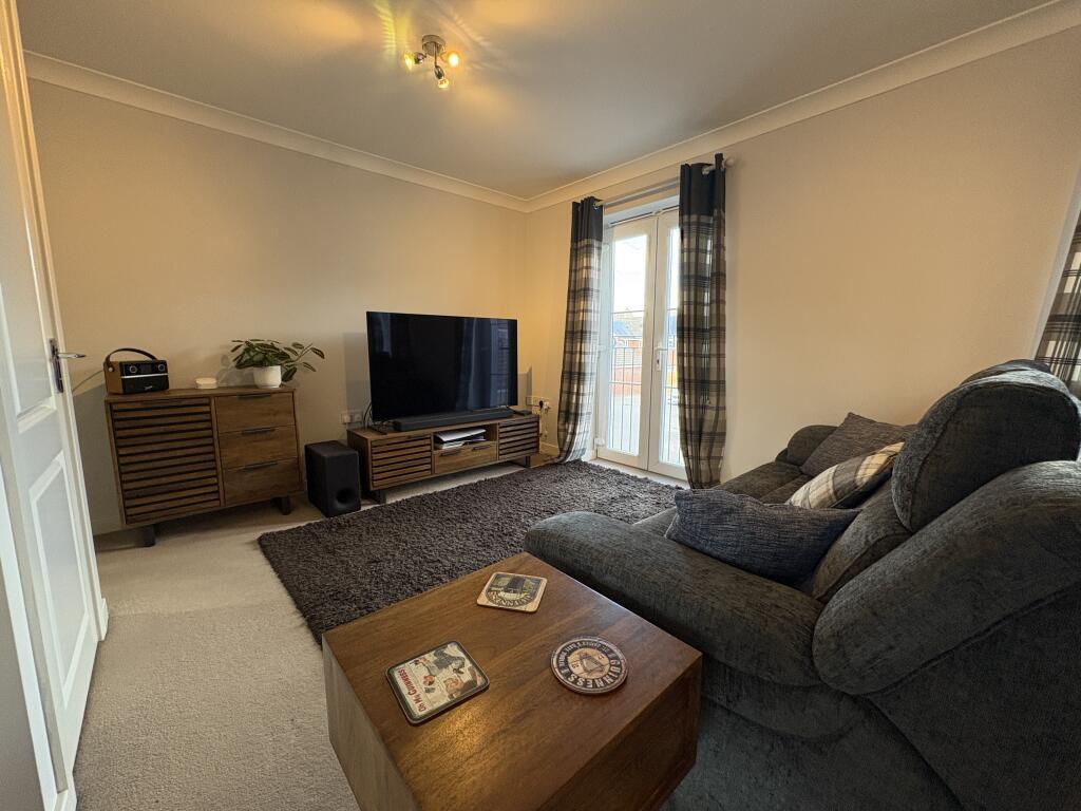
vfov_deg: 85.7
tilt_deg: -8.9
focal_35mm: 14
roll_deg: -0.6
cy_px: 406
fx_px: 437
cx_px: 540
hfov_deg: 102.1
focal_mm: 2.22
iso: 250
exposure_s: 1/92
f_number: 2.2
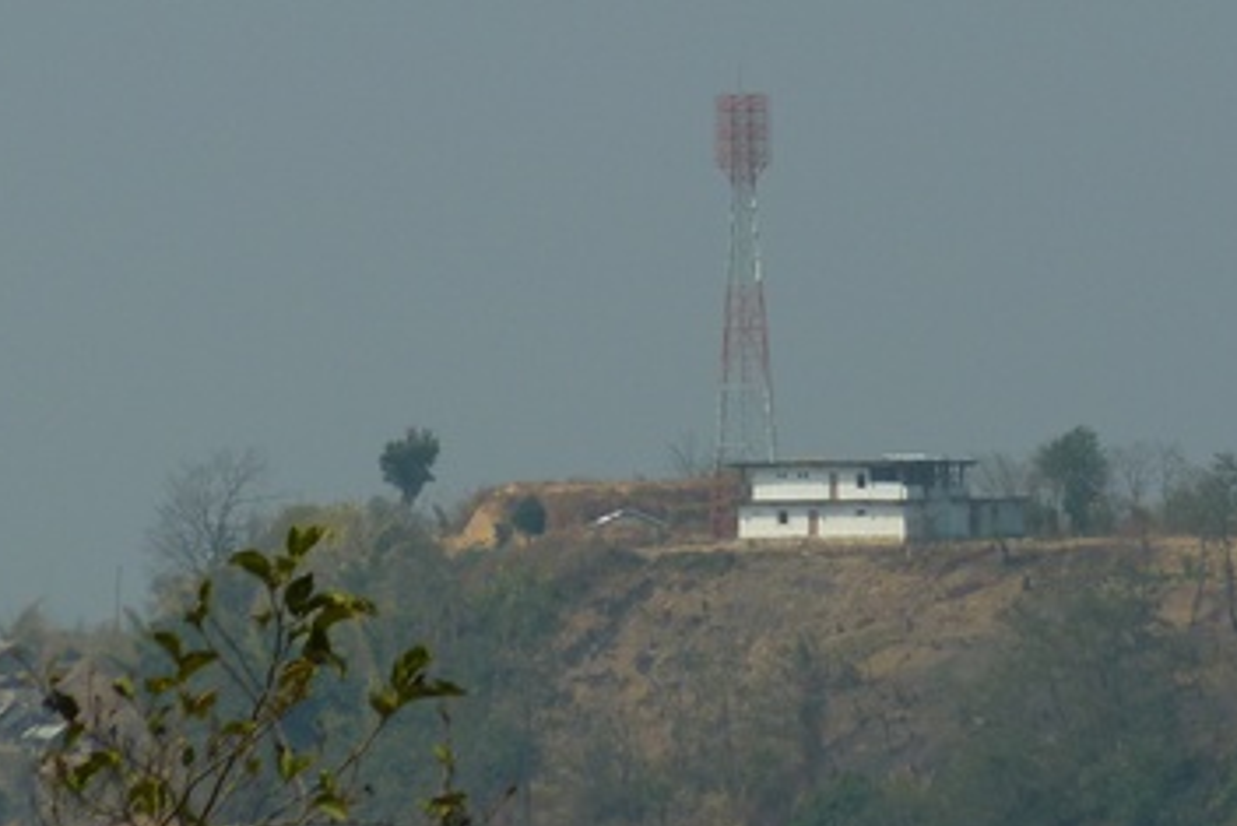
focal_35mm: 499
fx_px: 17152
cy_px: 102
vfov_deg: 2.8
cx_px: 590
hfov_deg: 4.1
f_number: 5.6
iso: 80
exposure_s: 1/800
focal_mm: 42.6
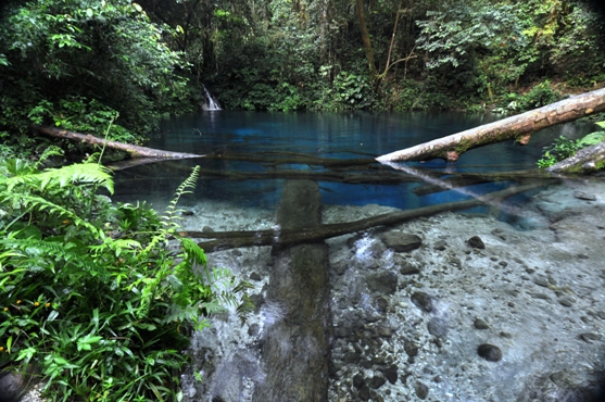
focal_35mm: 16
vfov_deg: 71.9
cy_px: 201
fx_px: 277
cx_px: 302
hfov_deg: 95.0
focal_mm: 11
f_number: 9
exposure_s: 1/4
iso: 200
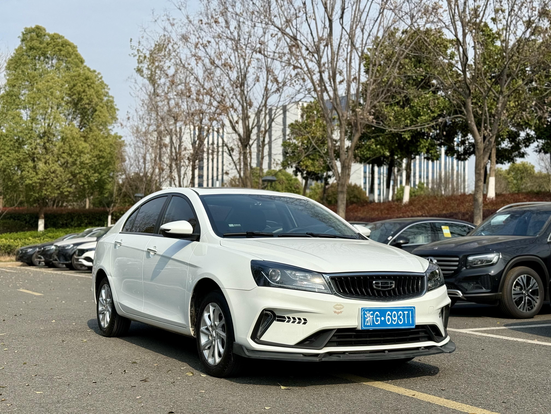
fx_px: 764
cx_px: 276
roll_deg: -0.3
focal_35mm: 48
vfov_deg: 30.3
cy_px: 207
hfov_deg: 39.7
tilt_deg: +2.8
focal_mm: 6.76
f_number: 1.78
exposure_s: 1/5208
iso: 64
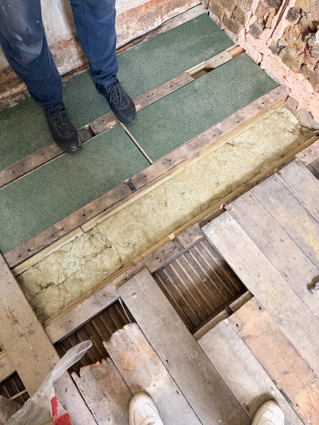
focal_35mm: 24
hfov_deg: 56.8
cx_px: 160
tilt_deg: -70.0
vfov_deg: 71.6
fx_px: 295
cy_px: 212
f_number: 1.78
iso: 400
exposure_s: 1/60
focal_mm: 6.76
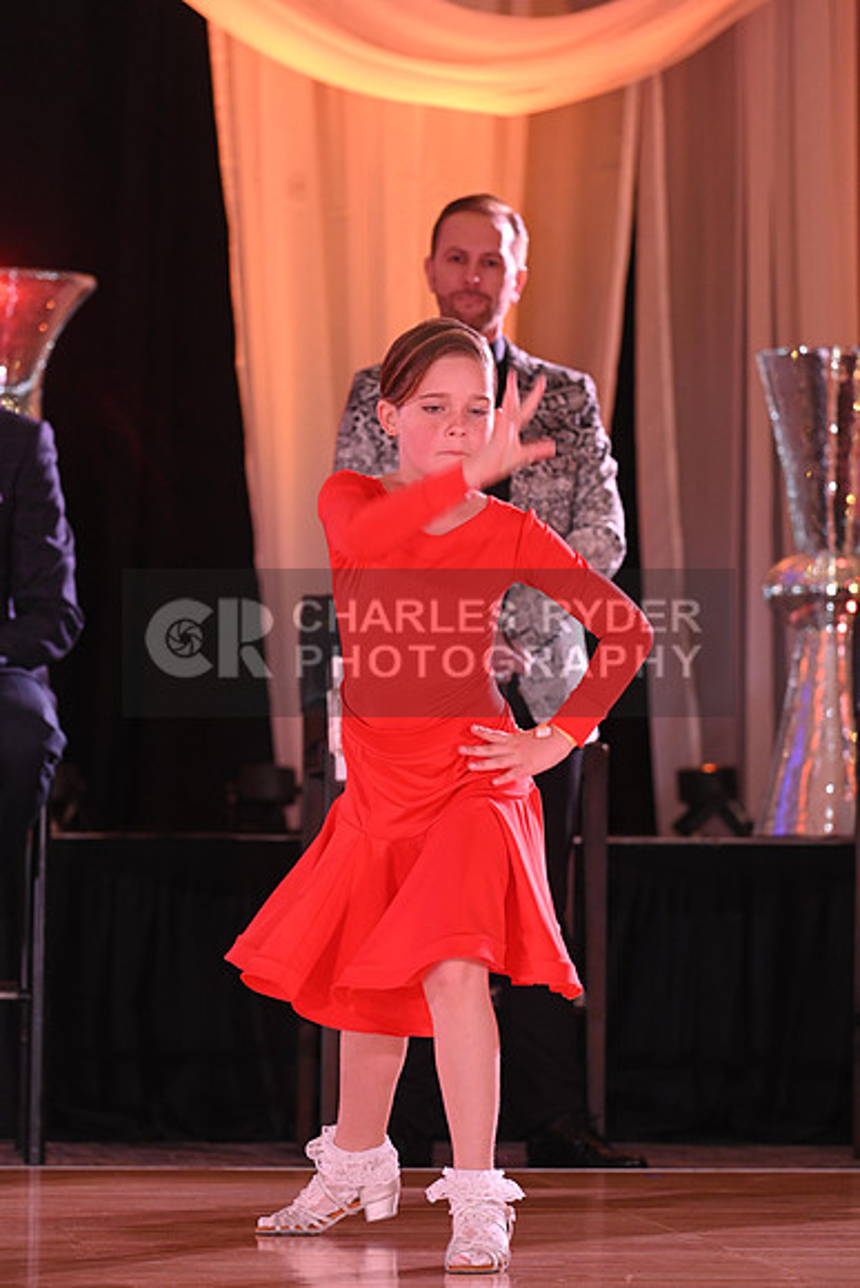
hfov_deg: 8.1
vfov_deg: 12.1
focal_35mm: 170
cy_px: 644
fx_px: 6088
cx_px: 430
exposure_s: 1/200
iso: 1600
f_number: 5
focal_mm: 170
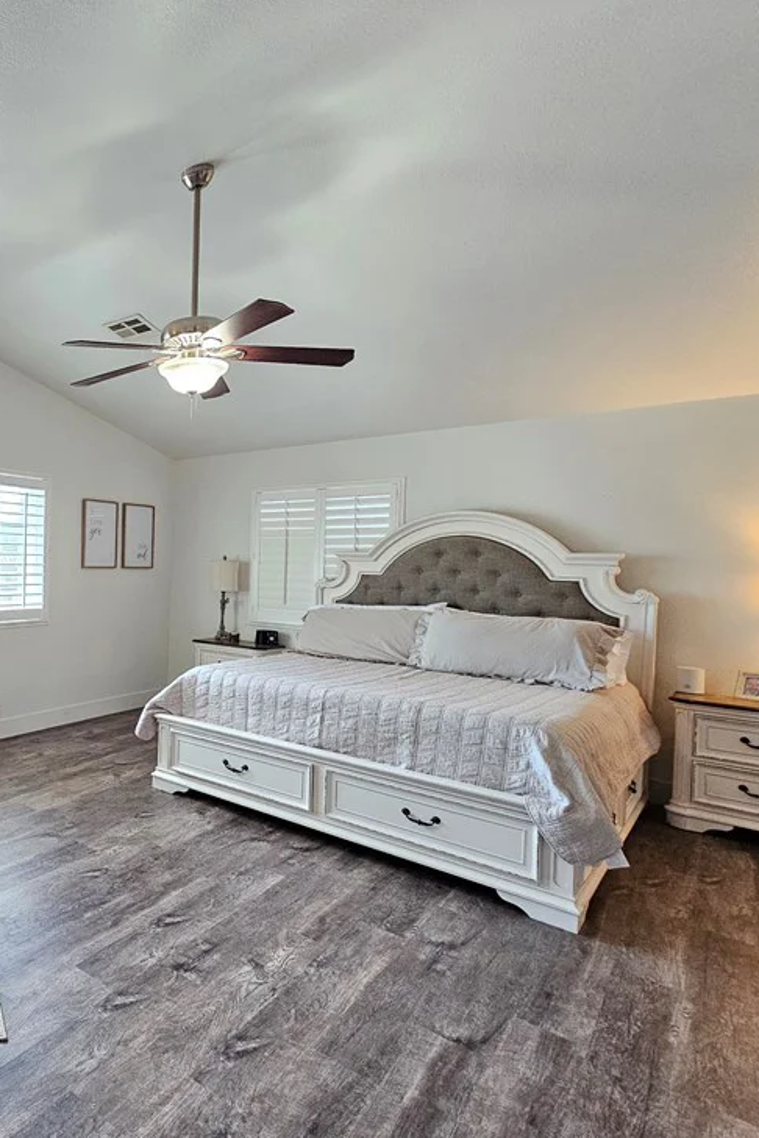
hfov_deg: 52.5
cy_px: 565
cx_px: 14
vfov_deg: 86.9
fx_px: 601
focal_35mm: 19
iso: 400
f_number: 2.2
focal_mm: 2.2
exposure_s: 1/60
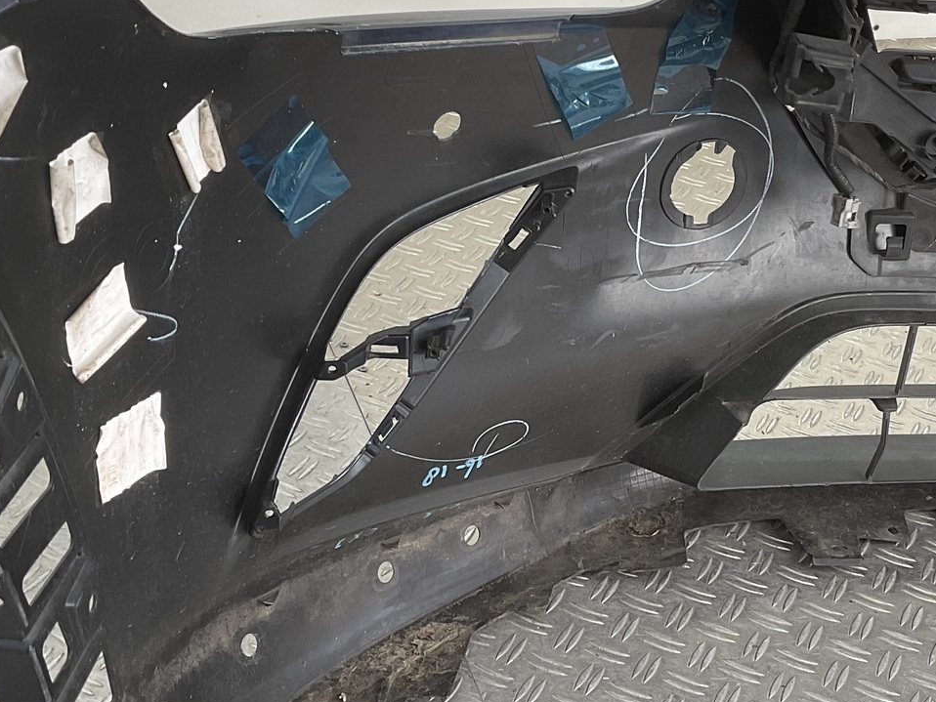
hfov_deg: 31.5
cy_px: 313
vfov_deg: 24.0
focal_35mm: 61
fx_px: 1650
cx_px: 615
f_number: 1.8
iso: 25
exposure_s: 1/100
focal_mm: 3
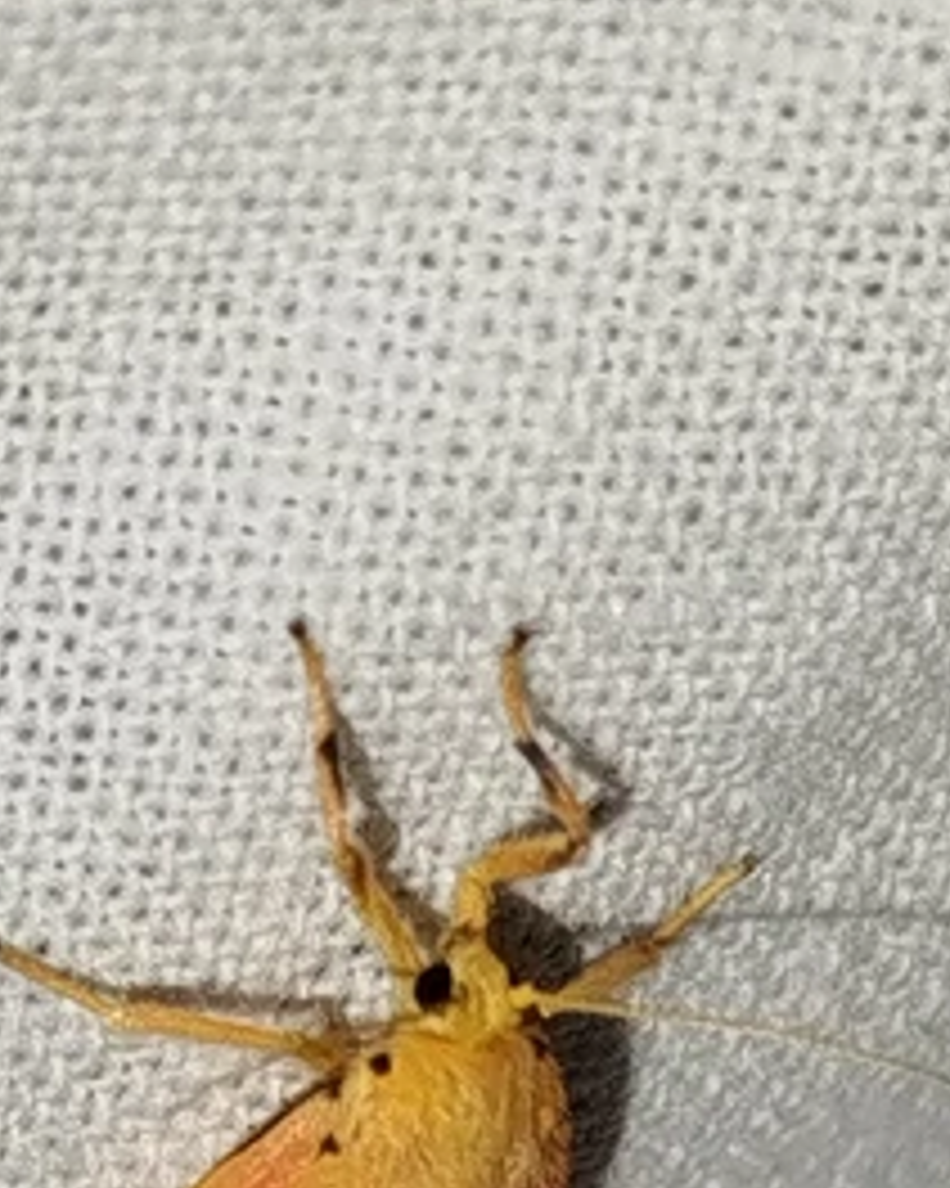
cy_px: 1305
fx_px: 6998
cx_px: 432
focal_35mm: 199
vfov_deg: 9.6
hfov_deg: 7.8
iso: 80
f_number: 1.7
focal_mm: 5.31
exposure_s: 1/50
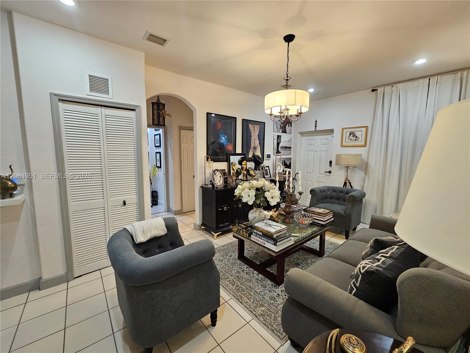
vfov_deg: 89.9
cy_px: 176
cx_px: 235
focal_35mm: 13
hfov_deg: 106.2
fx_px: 177
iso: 200
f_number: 2.2
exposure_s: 1/60
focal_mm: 2.2
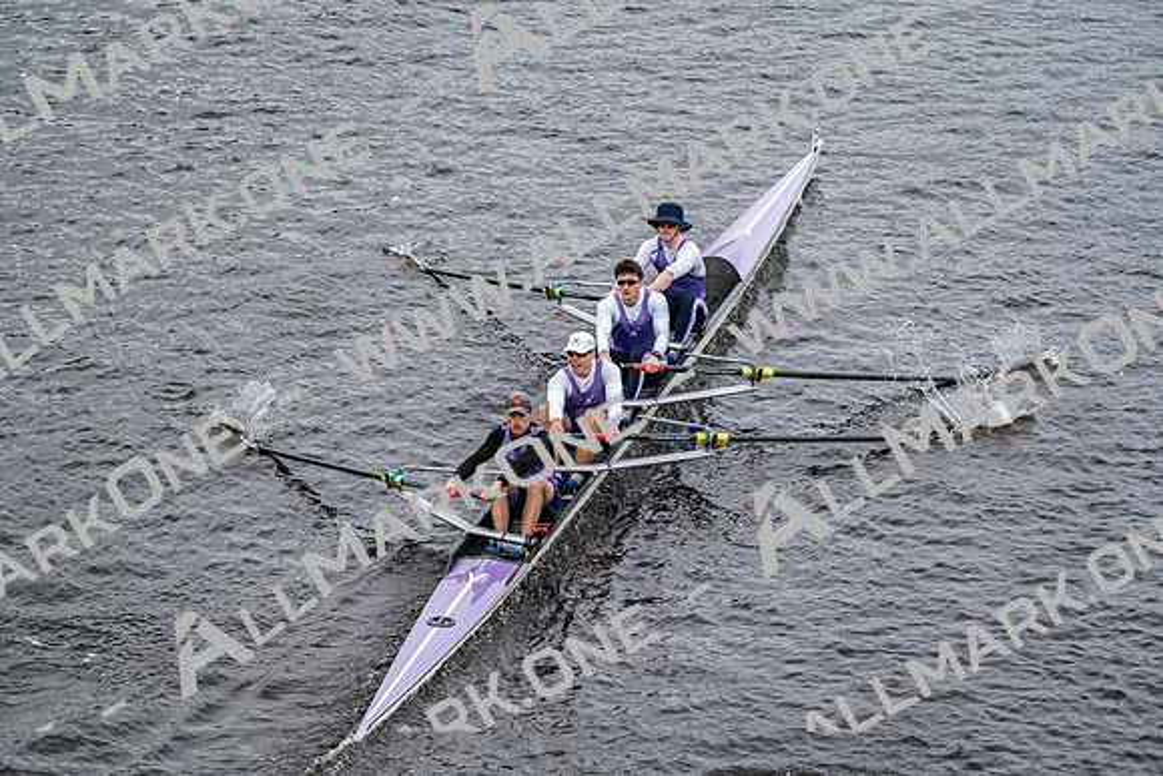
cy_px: 388
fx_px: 6462
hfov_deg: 10.3
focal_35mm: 200
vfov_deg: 6.9
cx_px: 582
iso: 250
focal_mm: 200
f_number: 2.8
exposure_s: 1/2000
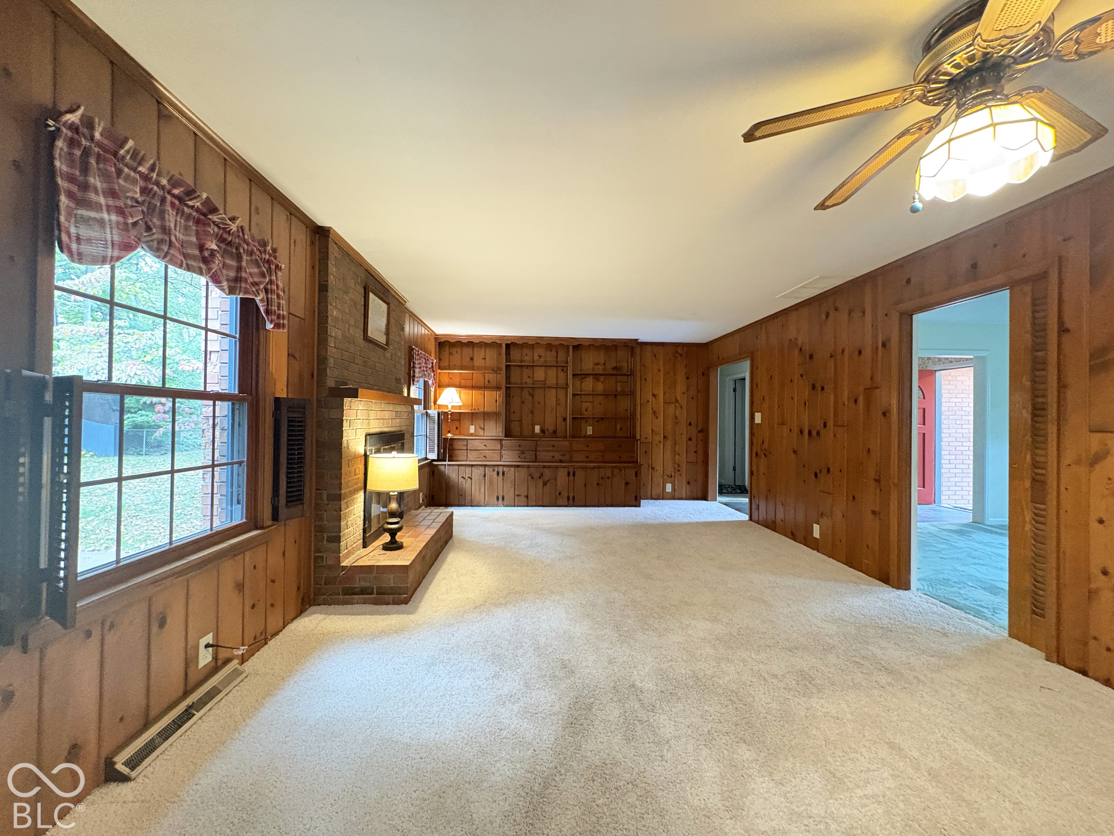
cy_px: 418
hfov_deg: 102.1
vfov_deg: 85.7
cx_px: 557
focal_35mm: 14
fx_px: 451
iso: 1000
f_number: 2.2
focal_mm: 2.22
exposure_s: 1/30
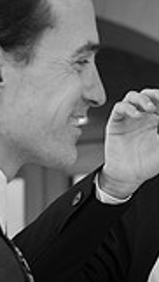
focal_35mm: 226
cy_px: 264
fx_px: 1688
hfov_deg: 5.2
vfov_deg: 9.5
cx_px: 376
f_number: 2.8
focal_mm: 40
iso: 200
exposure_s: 1/2500
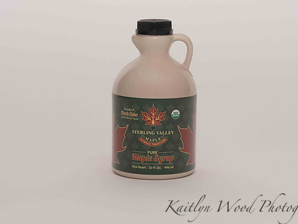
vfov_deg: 14.5
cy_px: 108
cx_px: 165
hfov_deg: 19.3
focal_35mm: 102
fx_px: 878
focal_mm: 85
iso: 400
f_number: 13
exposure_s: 1/100
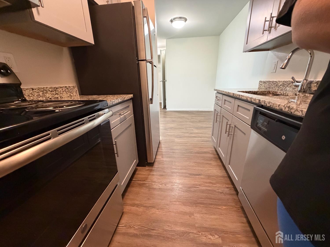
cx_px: 165
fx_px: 133
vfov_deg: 85.7
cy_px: 124
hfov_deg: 102.1
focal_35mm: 14
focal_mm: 2.22
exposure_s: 1/60
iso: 640
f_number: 2.2
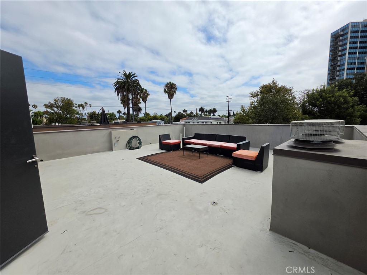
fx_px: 138
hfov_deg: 106.2
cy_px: 138
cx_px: 184
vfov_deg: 89.9
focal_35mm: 13
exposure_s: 1/4626
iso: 32
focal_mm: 2.2
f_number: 1.9
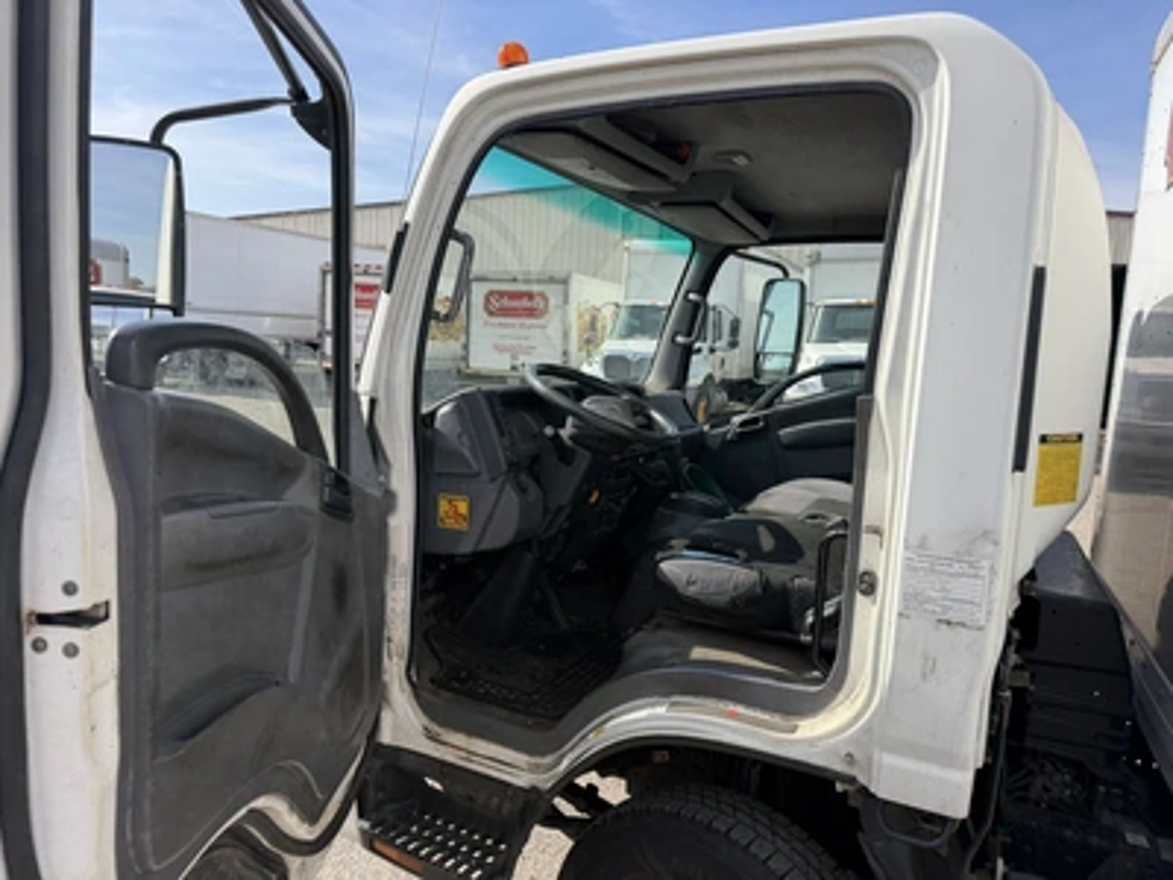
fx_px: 813
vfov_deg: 56.8
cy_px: 440
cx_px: 586
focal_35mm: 24
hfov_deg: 71.6
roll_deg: -2.9
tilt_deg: -5.5
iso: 80
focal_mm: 6.76
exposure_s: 1/3279
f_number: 1.78
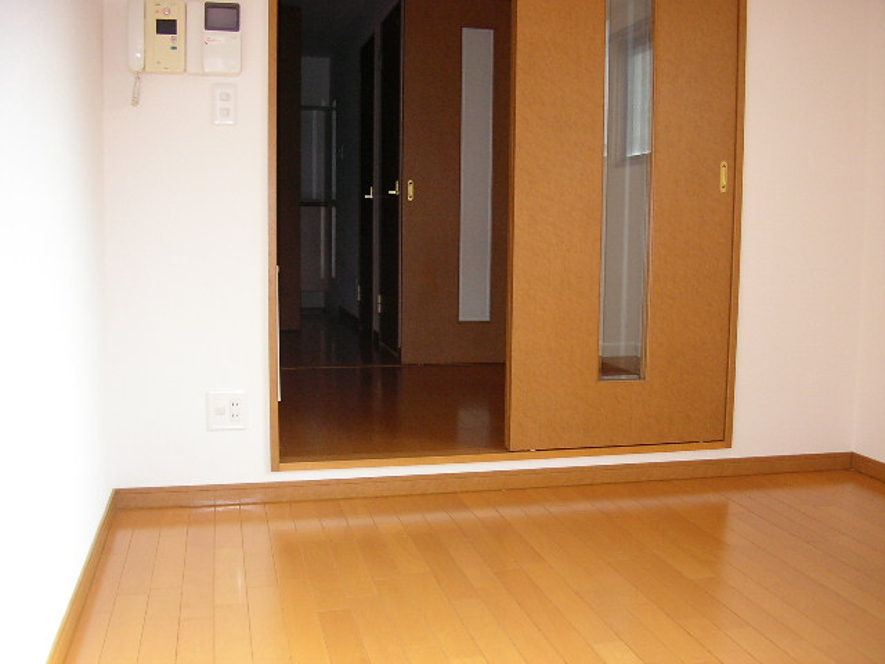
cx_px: 442
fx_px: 972
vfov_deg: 37.7
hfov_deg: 49.0
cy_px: 332
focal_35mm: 38
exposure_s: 1/48.8
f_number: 2.9
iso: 100
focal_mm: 5.8
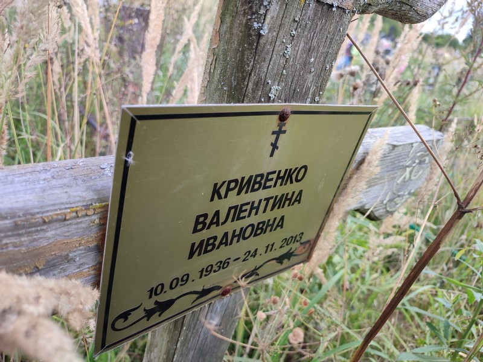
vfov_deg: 54.9
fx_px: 349
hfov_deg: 69.4
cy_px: 181
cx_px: 242
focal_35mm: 25
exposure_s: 1/130
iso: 50
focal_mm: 6.04
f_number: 1.9
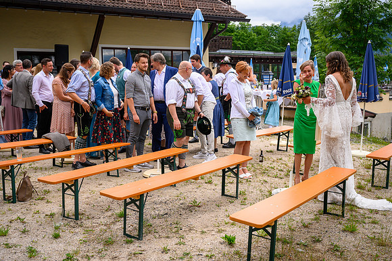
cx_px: 196
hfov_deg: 49.6
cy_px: 130
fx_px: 424
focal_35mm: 39
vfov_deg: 34.2
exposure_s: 1/1000
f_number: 4.5
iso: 250
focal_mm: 39
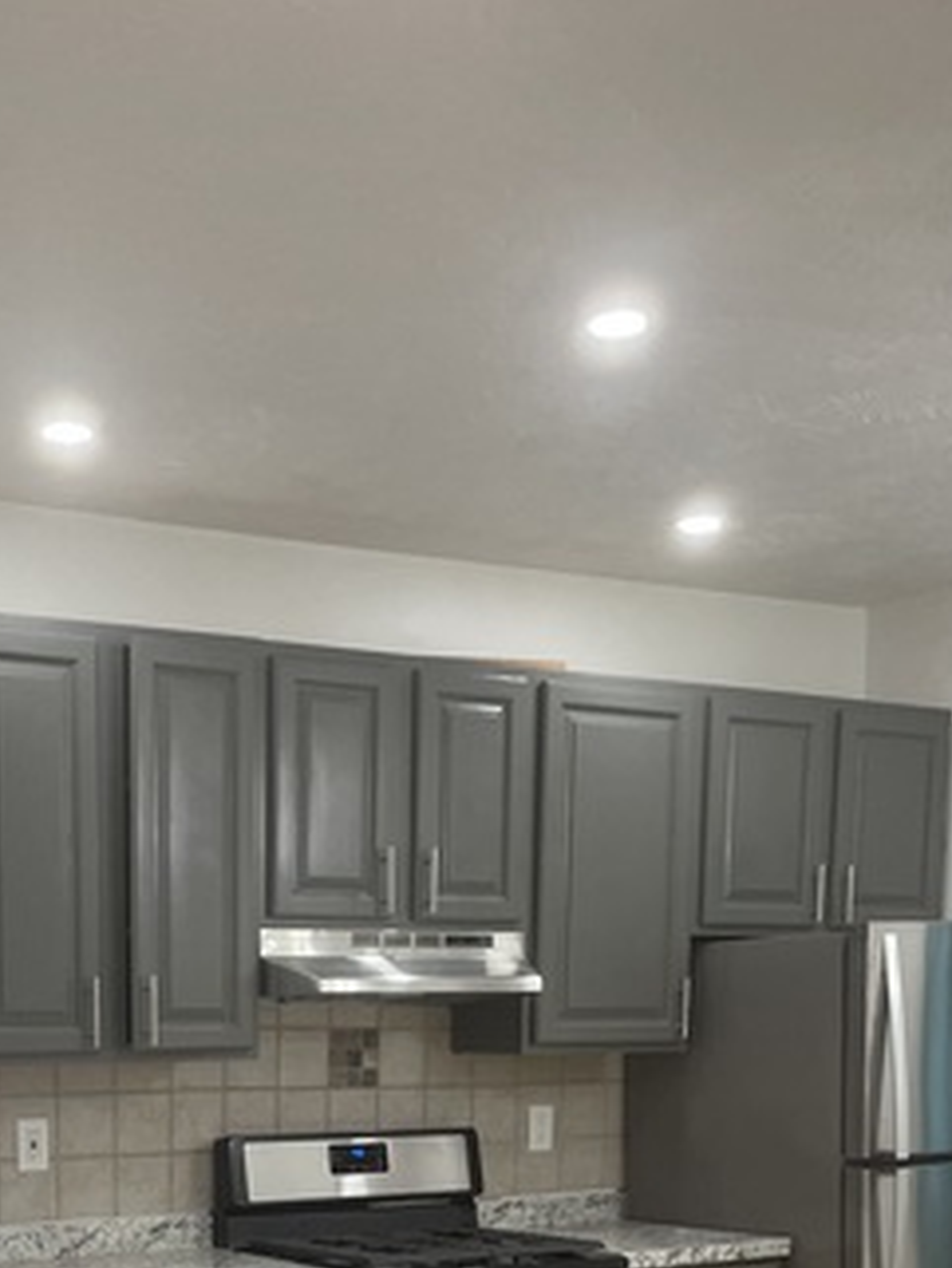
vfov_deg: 32.9
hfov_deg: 26.6
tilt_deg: -5.4
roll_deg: +0.6
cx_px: 198
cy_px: 1234
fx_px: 1979
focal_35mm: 54
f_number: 1.6
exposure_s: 1/120
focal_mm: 4.2
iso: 100
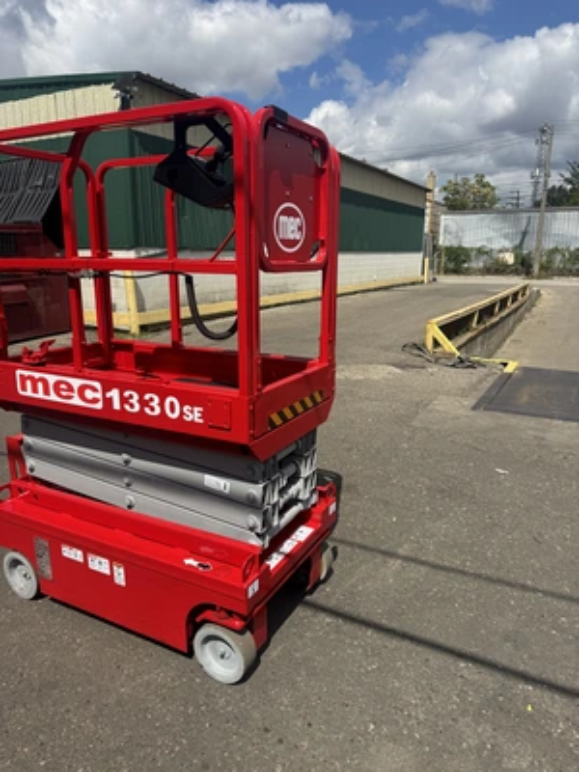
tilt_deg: -12.3
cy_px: 386
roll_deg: +1.2
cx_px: 290
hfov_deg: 56.8
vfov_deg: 71.6
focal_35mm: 24
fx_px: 535
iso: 80
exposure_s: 1/6410
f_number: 1.78
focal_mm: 6.76
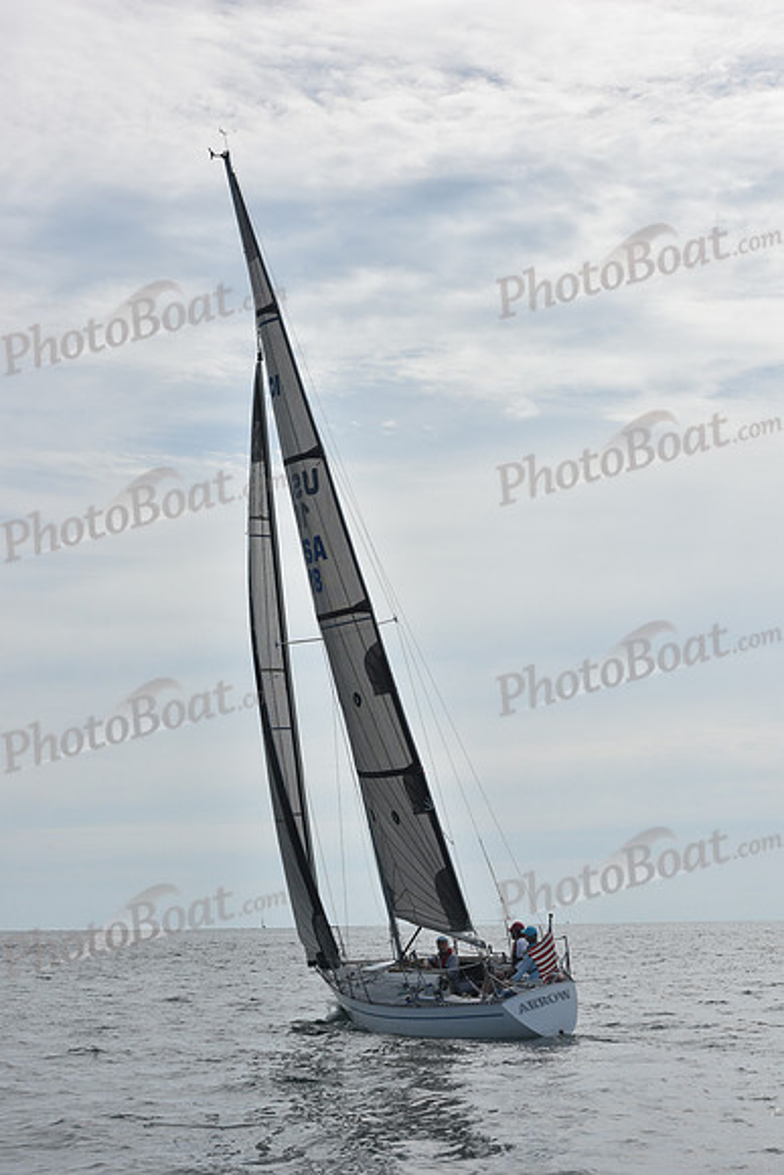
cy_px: 588
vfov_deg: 28.8
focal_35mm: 70
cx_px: 392
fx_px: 2285
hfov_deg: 19.5
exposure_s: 1/1250
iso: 320
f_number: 11
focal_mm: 70
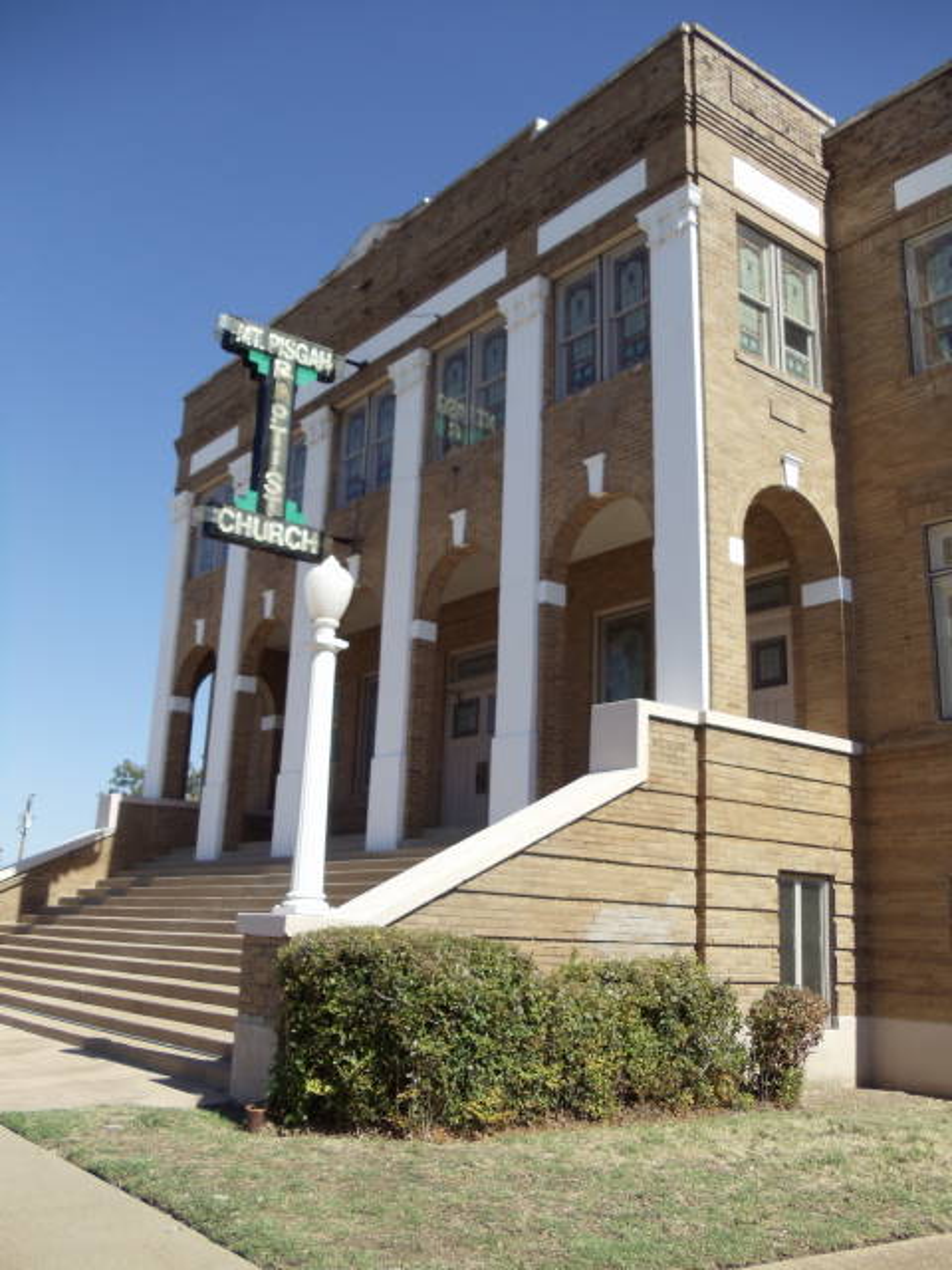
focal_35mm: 44
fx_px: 1613
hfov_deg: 32.9
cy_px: 635
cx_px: 476
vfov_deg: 42.9
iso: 100
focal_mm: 6
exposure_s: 1/250
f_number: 7.1
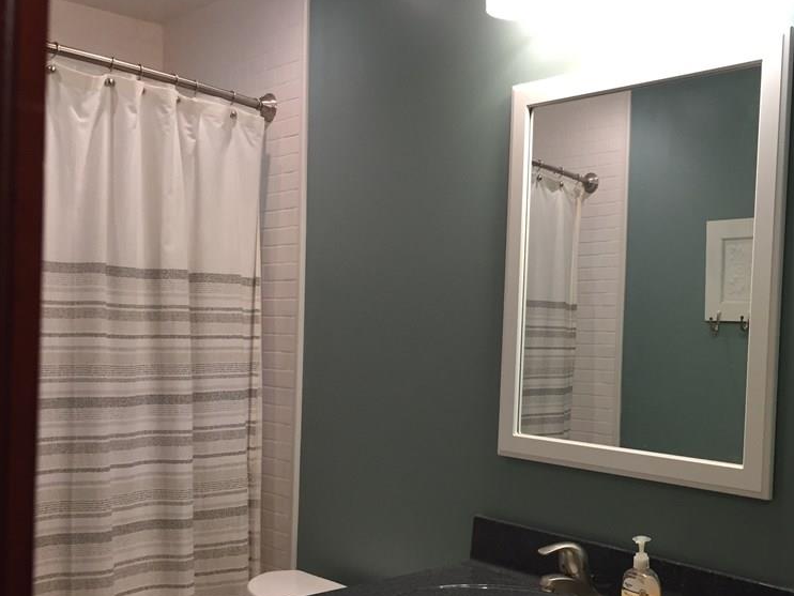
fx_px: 918
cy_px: 353
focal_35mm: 40
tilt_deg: -1.5
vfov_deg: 35.9
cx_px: 530
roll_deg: -2.7
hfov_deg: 46.1
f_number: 2.2
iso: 50
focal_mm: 4.15
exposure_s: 1/30
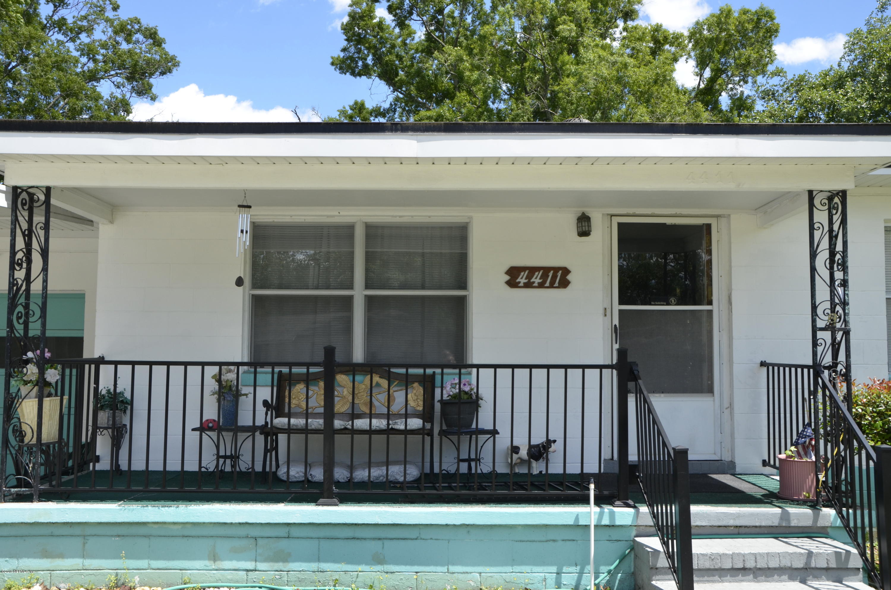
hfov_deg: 53.2
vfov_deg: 36.7
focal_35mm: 36
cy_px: 295
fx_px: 889
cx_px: 446
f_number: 10
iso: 400
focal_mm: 24
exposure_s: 1/400
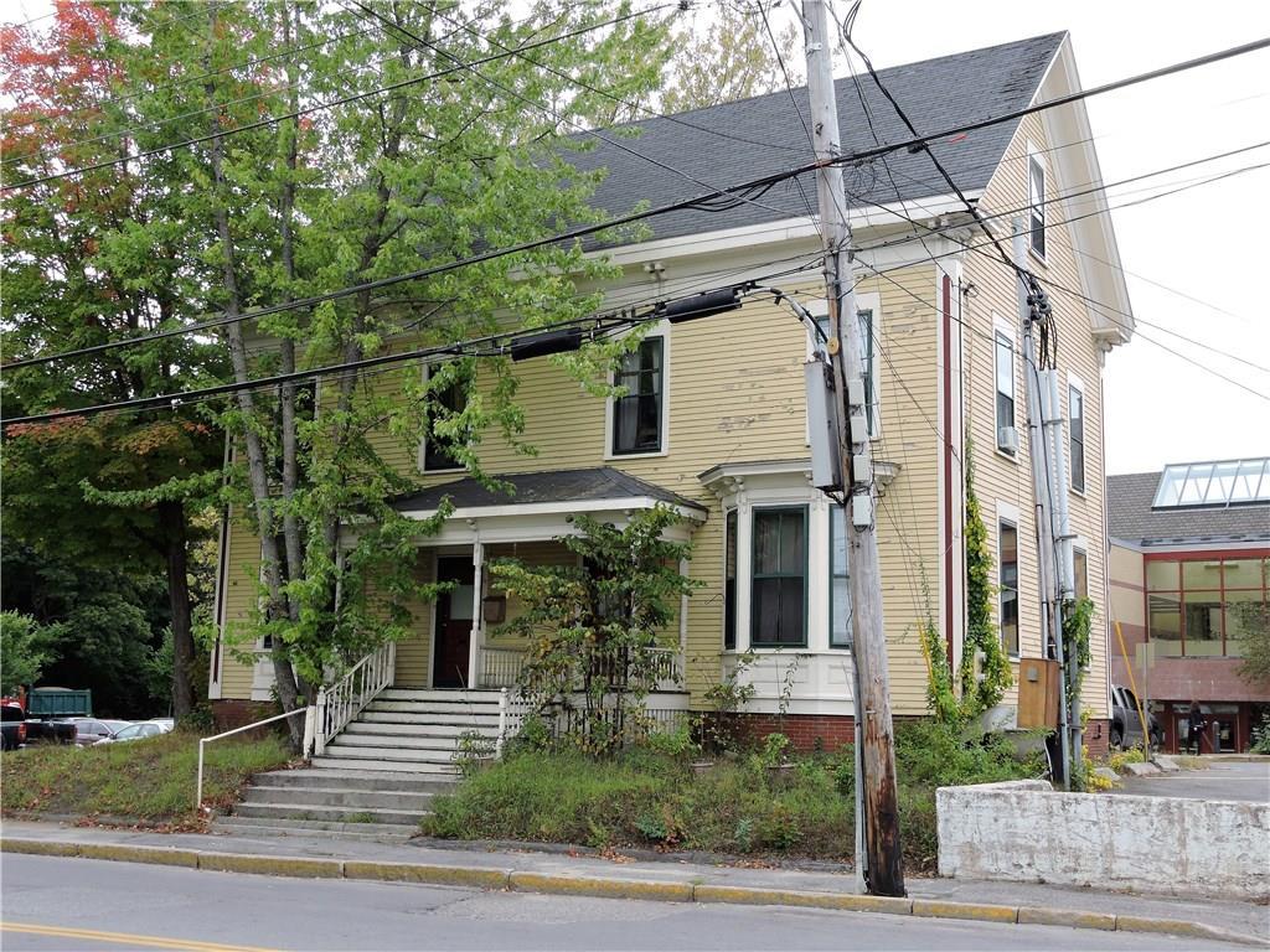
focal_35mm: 40
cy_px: 476
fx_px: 1468
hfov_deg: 46.8
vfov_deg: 36.0
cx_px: 635
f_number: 3.8
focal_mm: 7.2
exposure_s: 1/250
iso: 100
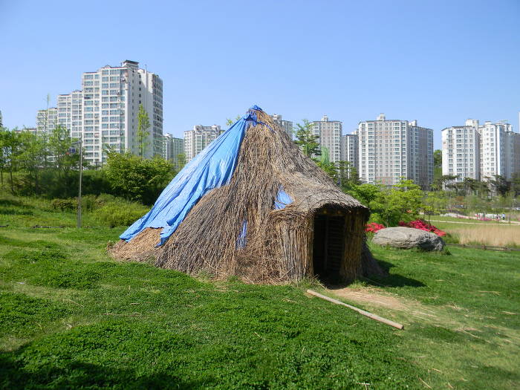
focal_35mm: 28
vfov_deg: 49.7
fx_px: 421
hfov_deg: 63.4
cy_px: 195
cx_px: 260
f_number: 3.5
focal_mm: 5
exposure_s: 1/817
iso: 80
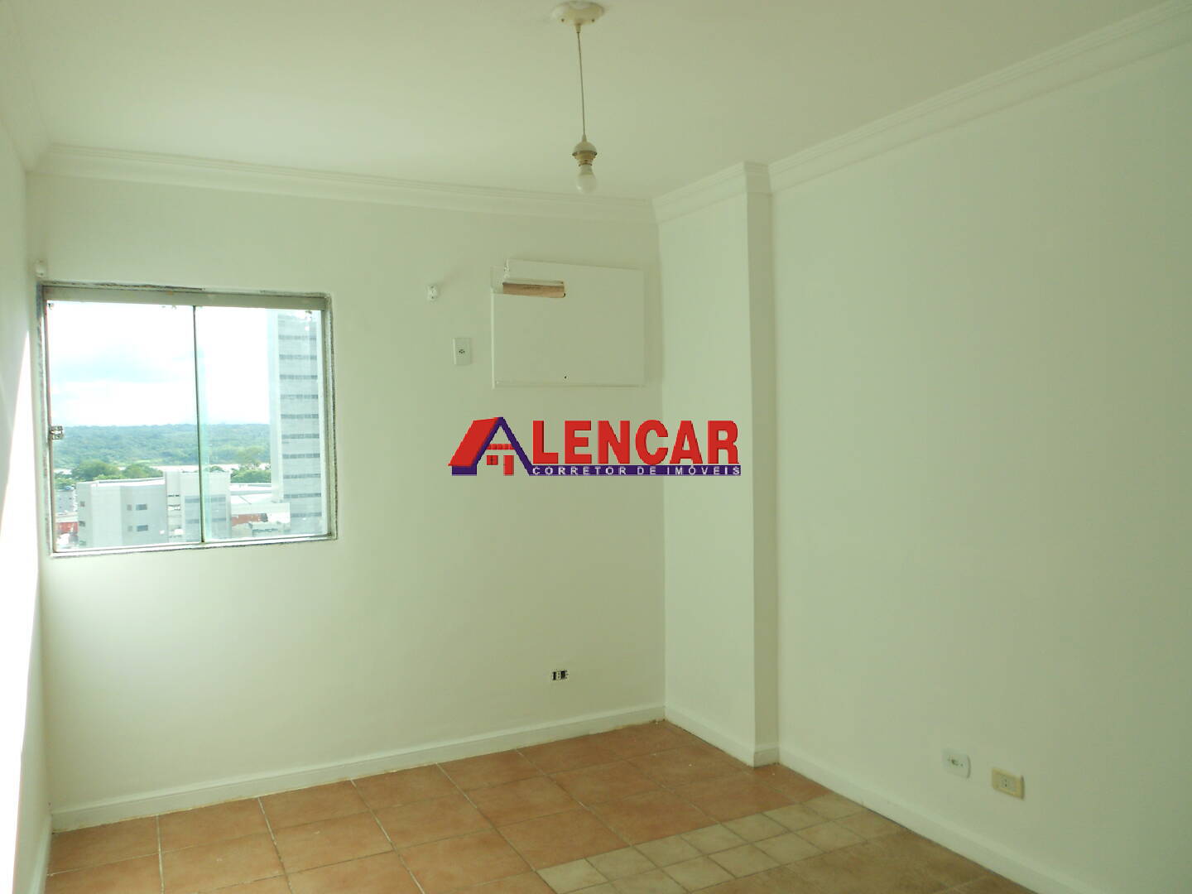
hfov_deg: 67.3
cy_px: 447
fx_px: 895
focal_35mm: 26
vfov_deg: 53.1
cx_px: 596
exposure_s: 1/200
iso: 80
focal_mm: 4.6
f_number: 3.2
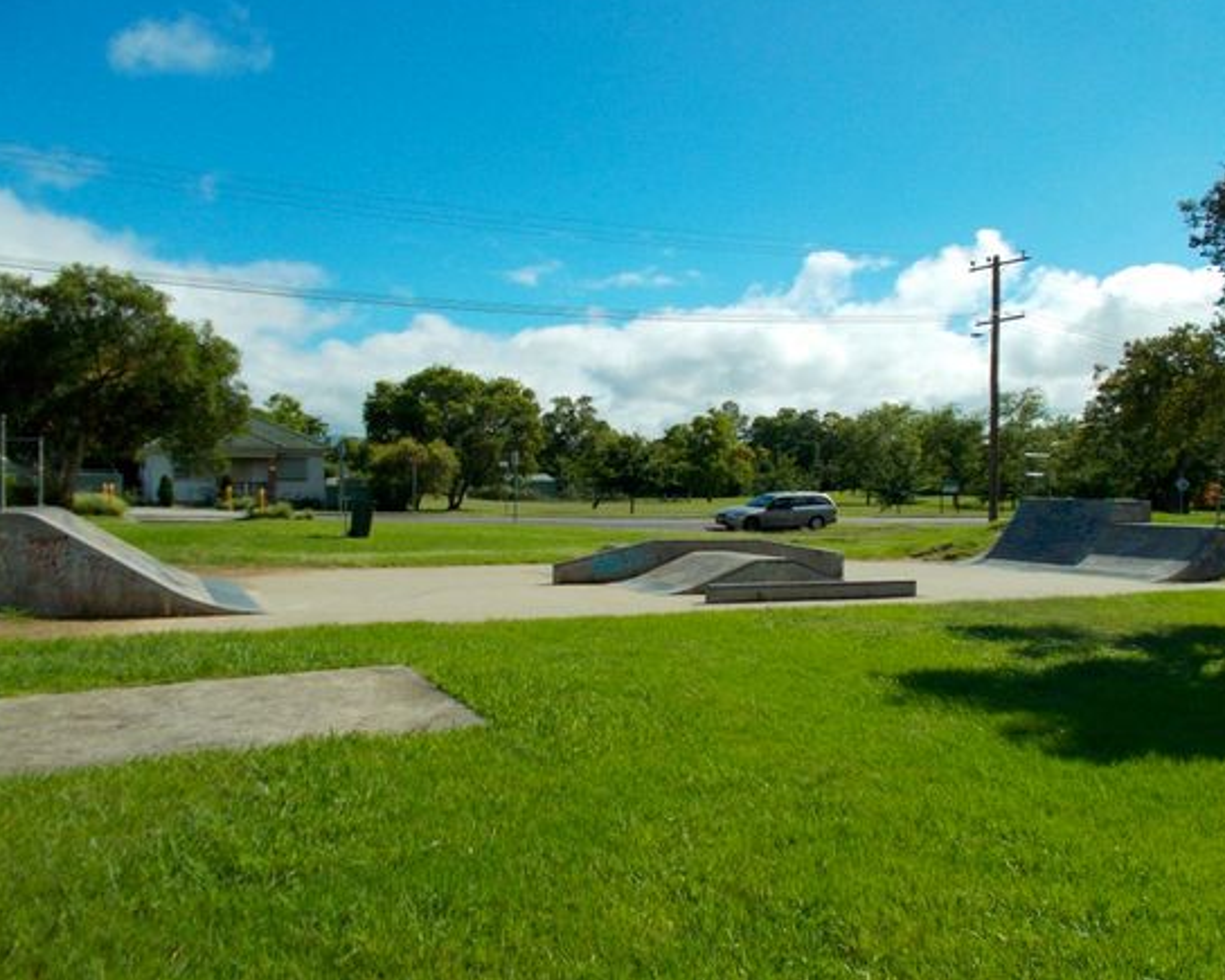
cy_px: 480
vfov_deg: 51.5
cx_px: 619
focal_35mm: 28
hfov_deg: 62.2
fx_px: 1015
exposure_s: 1/250
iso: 80
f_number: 8
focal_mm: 4.6
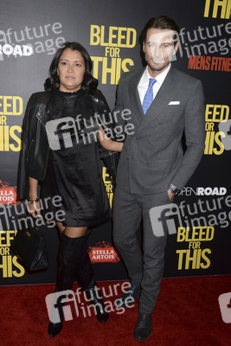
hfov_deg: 38.9
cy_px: 173
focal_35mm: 34
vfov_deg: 55.8
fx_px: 327
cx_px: 116
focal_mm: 34
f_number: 5
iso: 800
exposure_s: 1/250
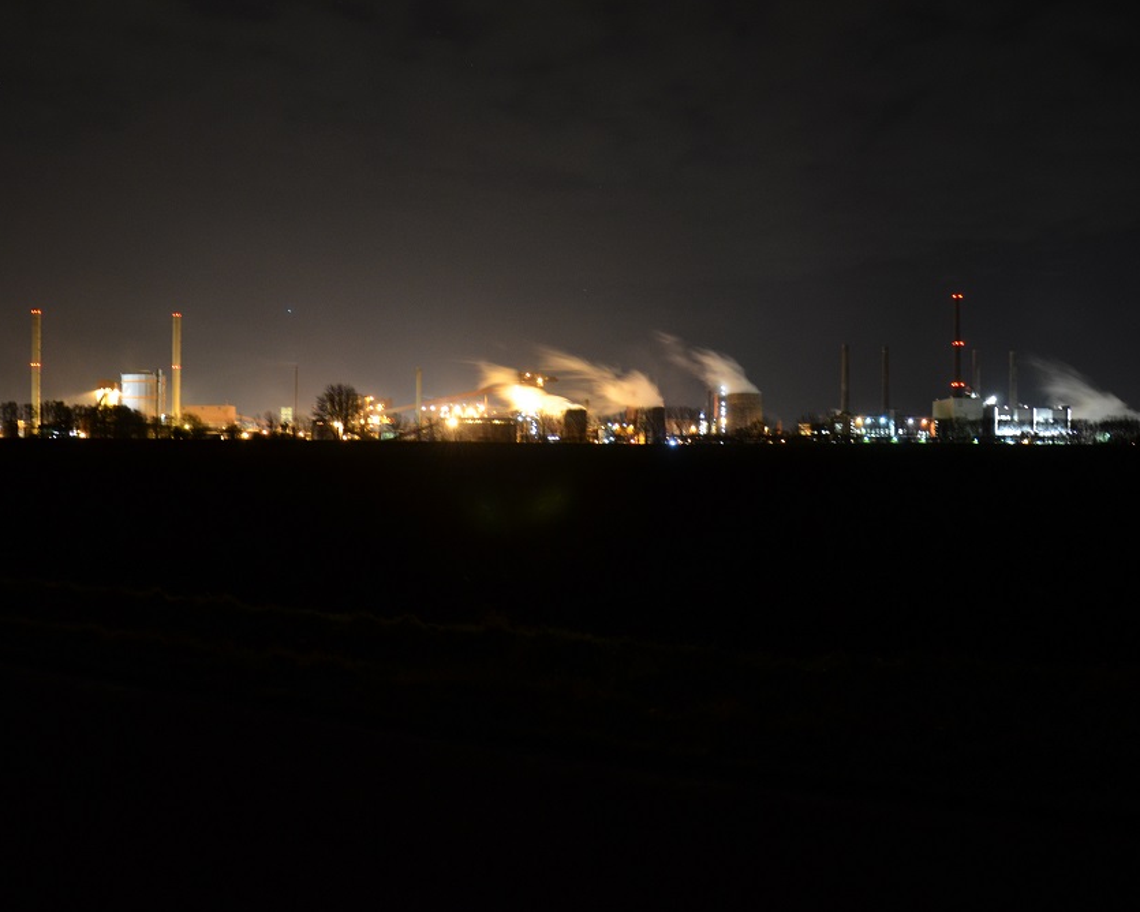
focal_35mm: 31
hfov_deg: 57.0
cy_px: 455
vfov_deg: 47.1
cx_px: 496
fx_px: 1046
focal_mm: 18
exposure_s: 4
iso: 800
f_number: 3.5
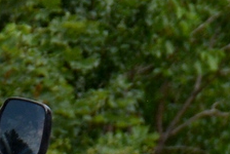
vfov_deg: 1.3
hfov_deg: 1.9
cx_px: -450
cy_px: 155
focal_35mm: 1053
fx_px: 6738
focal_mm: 105
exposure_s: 1/1600
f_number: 6.3
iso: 400
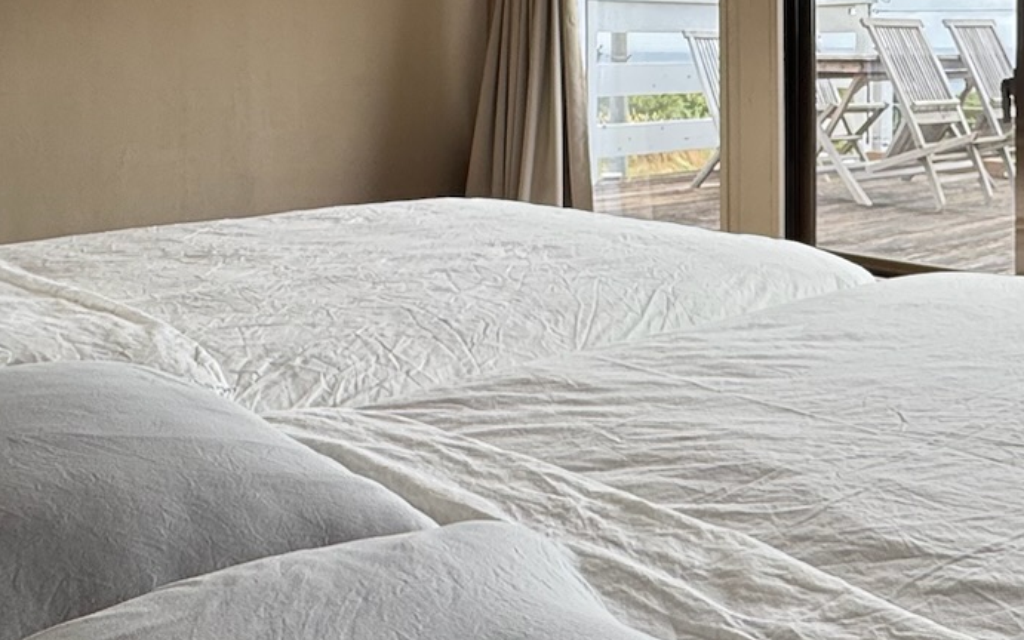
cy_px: 67
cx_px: 886
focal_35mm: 44
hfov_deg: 42.2
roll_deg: +0.8
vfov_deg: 28.1
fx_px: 1228
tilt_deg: -0.7
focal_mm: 2.22
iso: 50
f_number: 2.2
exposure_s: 1/195
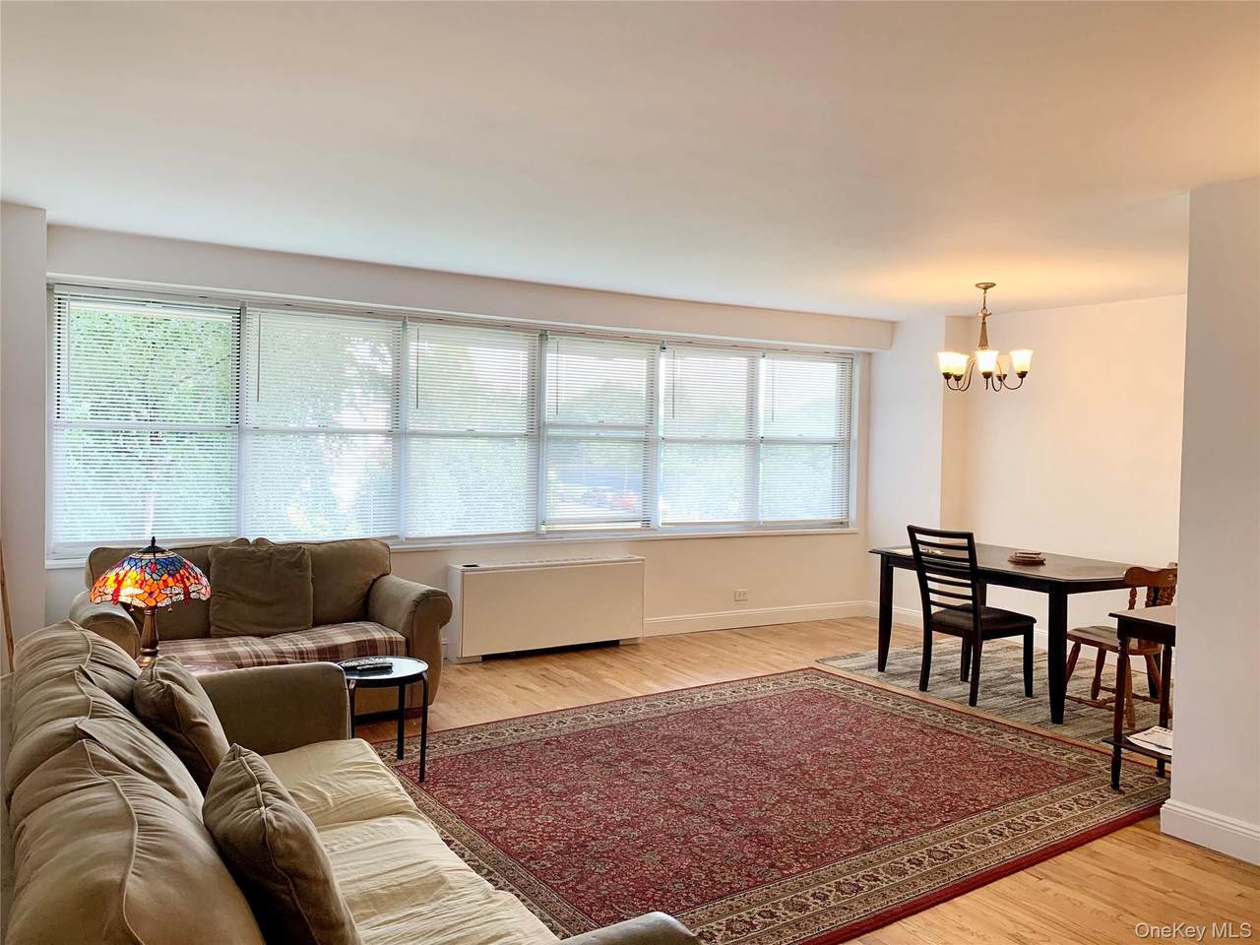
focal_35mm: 26
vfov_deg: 53.1
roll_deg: -1.7
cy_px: 472
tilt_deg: -1.1
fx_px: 946
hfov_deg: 67.3
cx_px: 630
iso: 64
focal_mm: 4.25
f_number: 1.8
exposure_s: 1/120
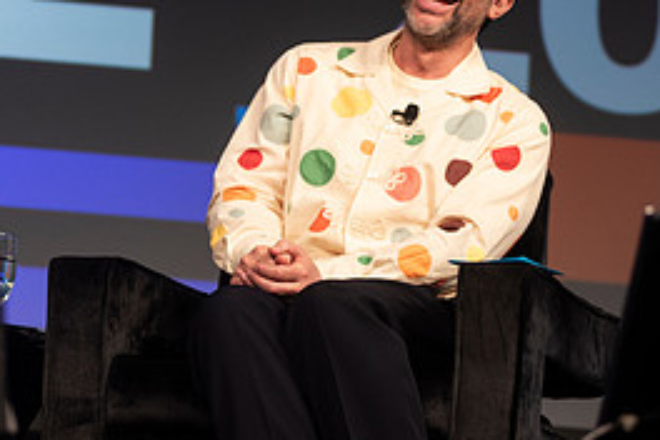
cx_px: -10
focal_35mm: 209
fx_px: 3831
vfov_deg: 6.6
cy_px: 101
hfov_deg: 9.8
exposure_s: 1/320
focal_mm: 95
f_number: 4
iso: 1250
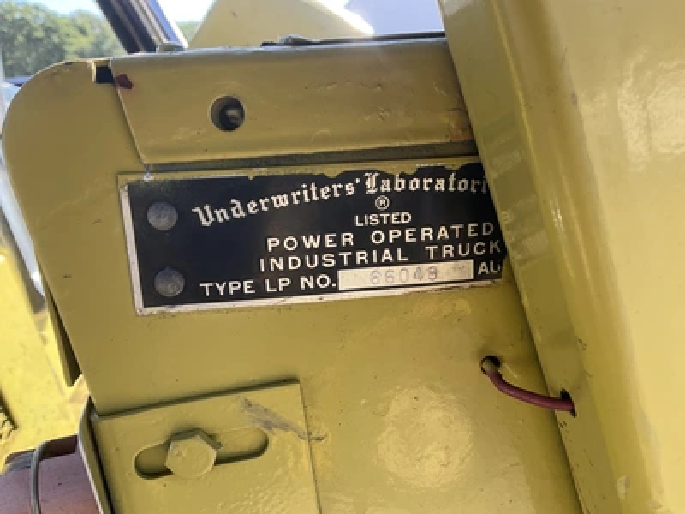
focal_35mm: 29
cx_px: 342
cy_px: 257
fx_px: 574
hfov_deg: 61.7
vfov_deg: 48.2
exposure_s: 1/165
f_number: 1.8
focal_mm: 3
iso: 25
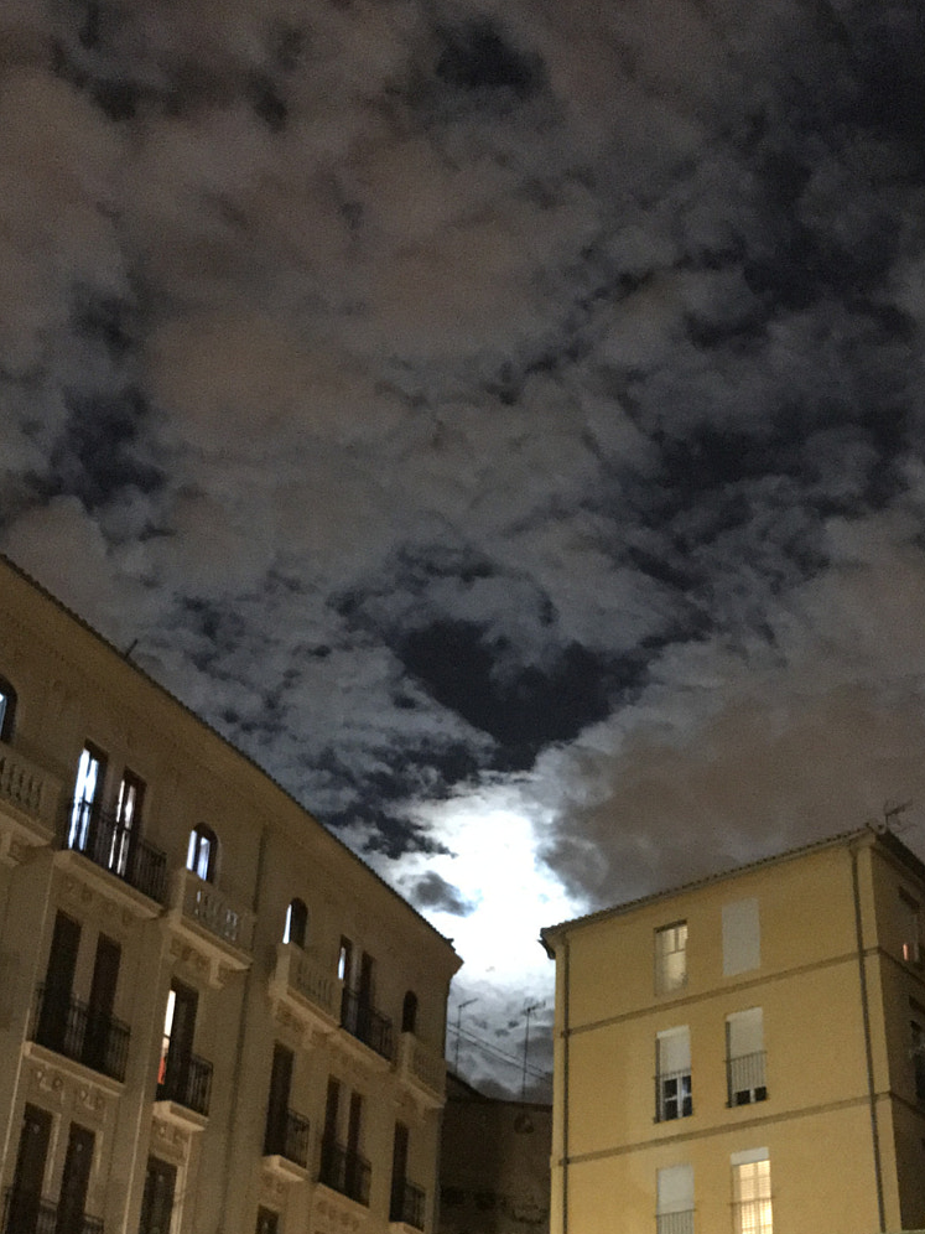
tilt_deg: +27.0
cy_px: 875
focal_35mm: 45
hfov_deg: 32.1
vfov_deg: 41.2
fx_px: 1603
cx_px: 524
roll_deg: -2.5
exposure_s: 1/4
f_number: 1.8
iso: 400
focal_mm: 3.99
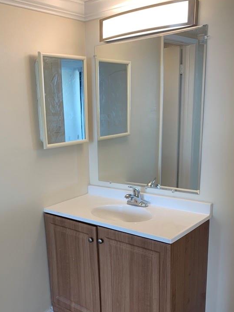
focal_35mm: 37
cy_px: 198
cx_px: 80
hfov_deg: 38.3
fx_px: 333
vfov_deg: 49.6
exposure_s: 1/120
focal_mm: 4.25
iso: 50
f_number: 1.8
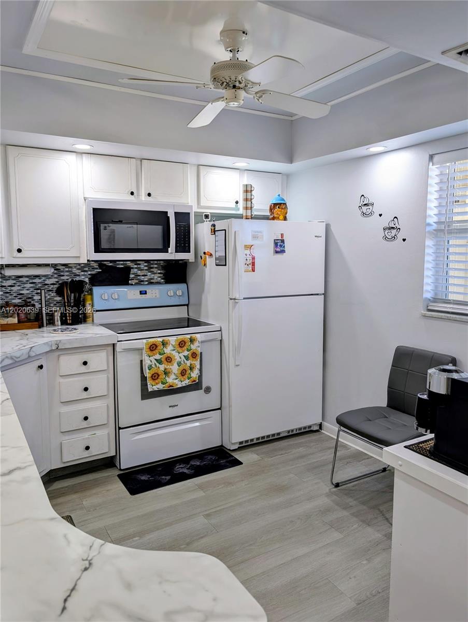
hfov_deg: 56.9
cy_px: 311
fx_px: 432
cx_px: 234
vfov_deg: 71.5
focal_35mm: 24
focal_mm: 6.9
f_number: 1.68
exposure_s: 1/60
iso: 21
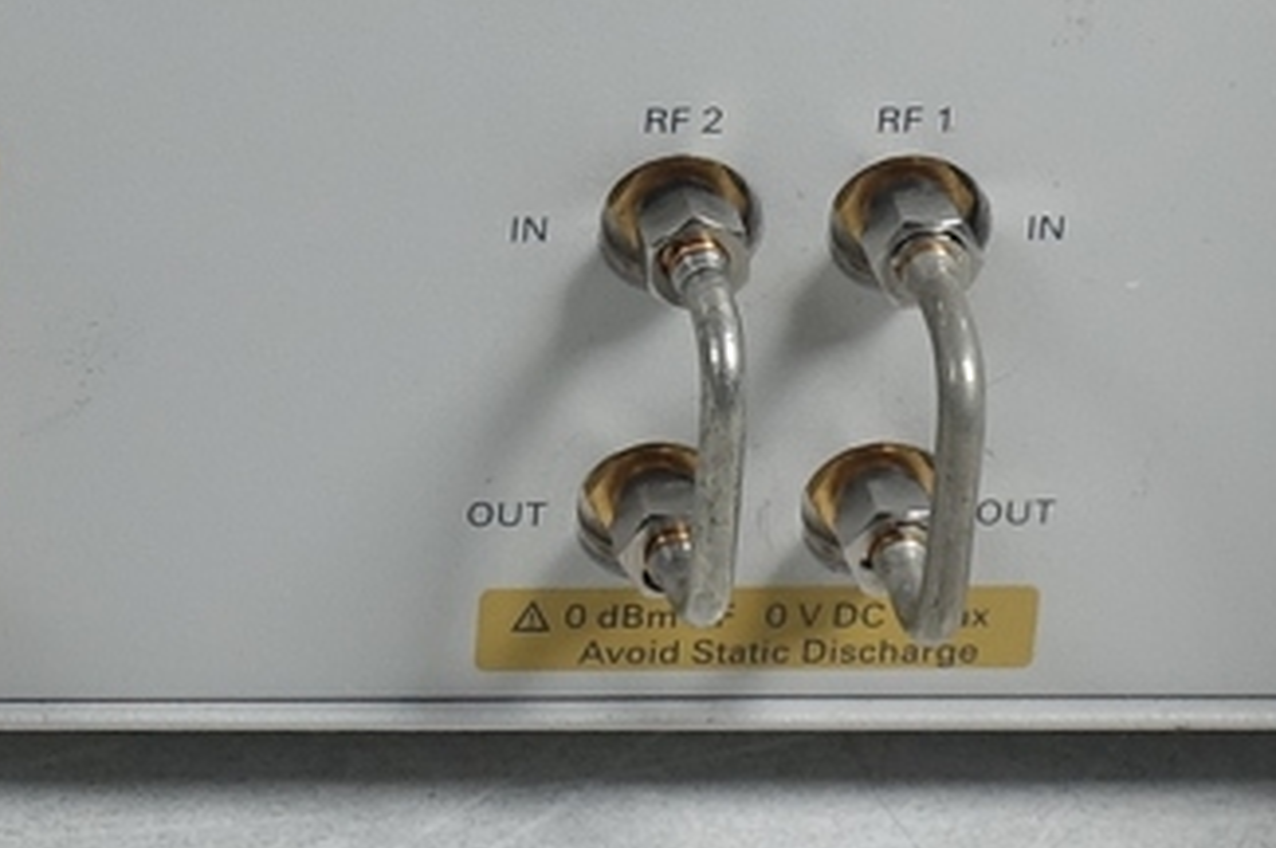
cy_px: -1474
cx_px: -903
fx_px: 8038
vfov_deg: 5.7
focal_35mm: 227
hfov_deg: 8.8
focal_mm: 13.34
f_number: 4
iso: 125
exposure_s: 1/80
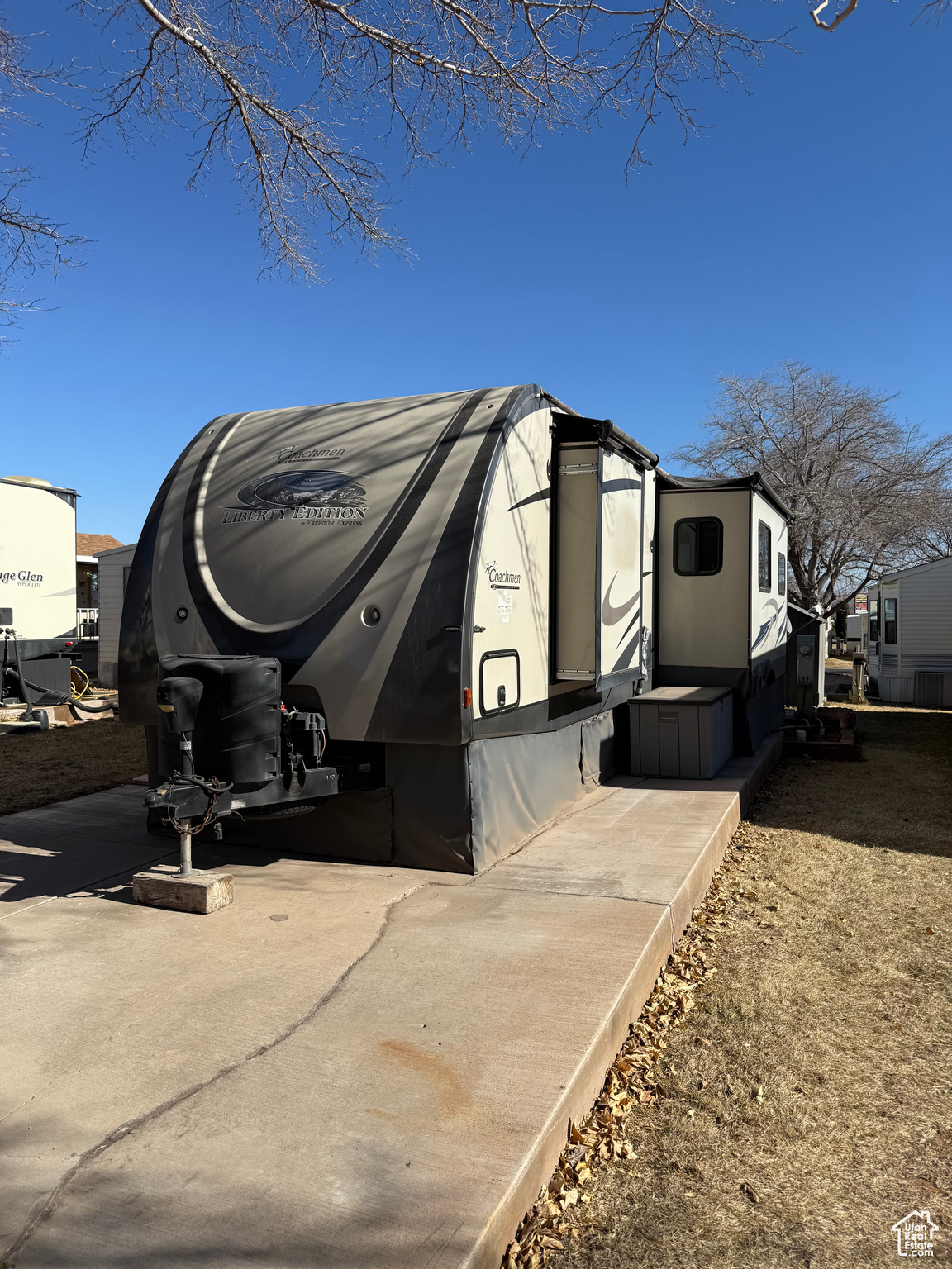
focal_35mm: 24
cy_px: 634
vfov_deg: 71.6
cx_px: 476
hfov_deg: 56.8
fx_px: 880
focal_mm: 6.76
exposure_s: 1/5714
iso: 80
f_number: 1.78
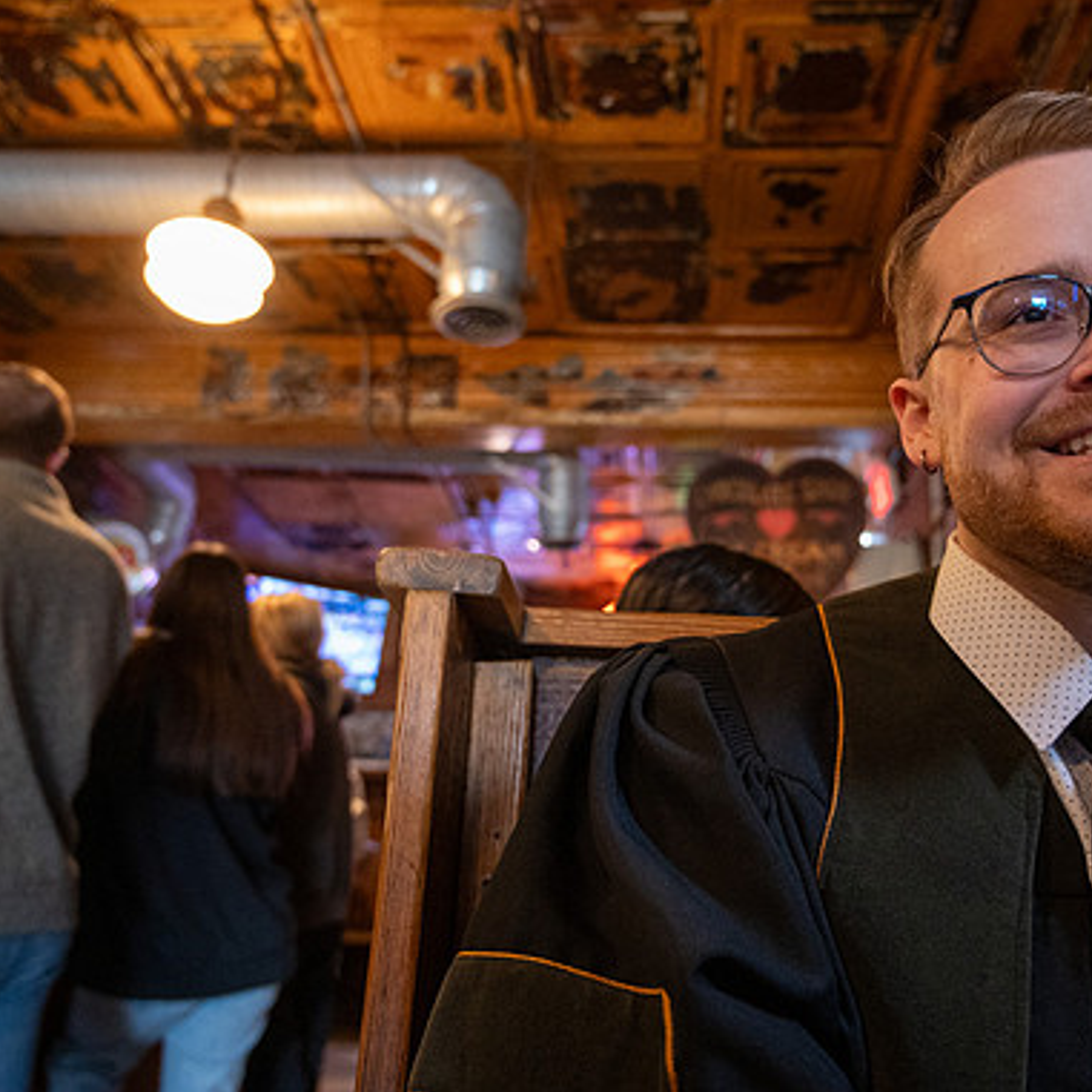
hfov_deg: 52.3
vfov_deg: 52.5
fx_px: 1106
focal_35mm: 31
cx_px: 625
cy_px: 547
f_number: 4
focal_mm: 24
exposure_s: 1/80
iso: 6400
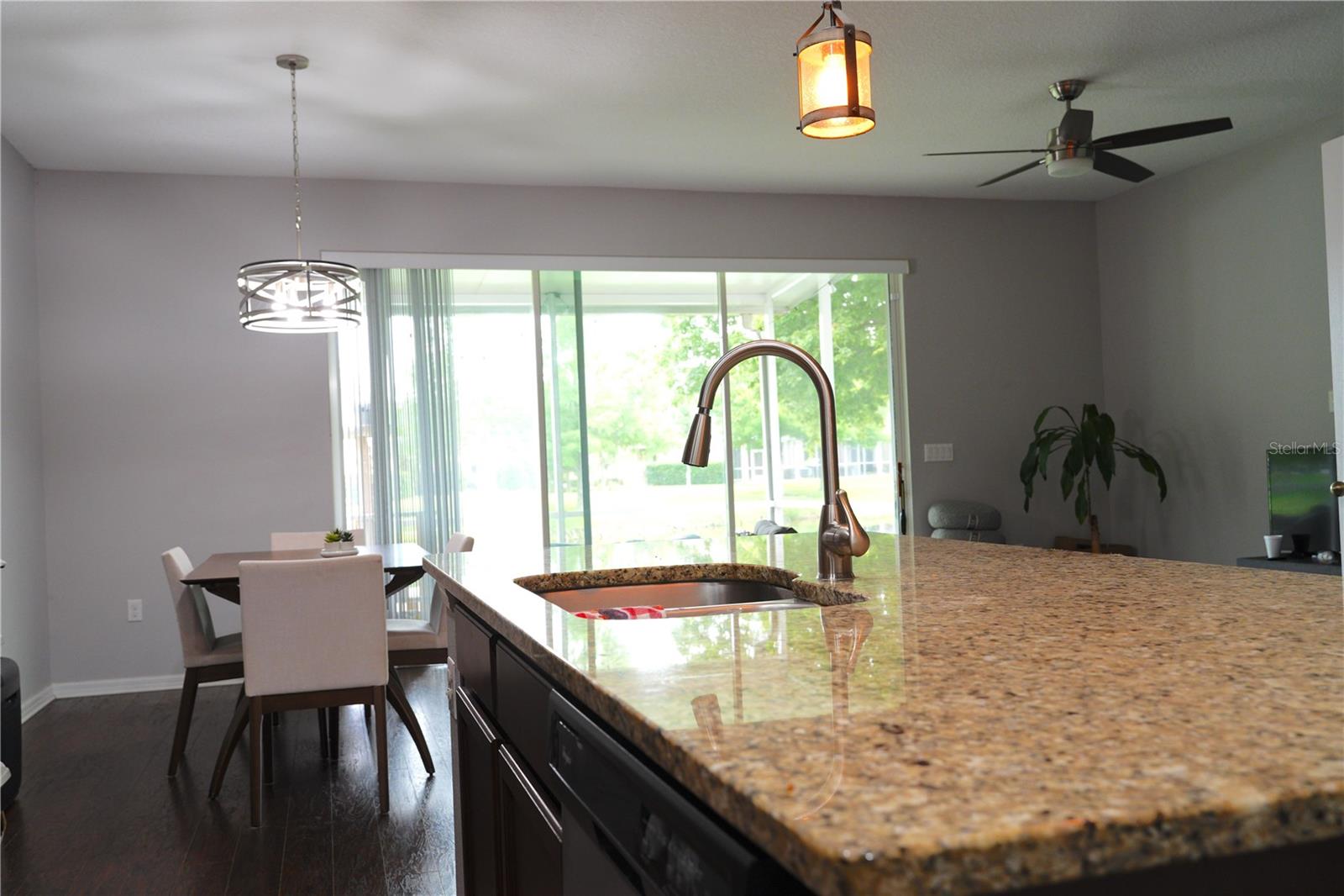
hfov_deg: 58.7
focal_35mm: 32
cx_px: 672
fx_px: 1194
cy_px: 448
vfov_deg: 41.1
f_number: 6.3
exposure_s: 1/40
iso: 1000
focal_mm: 32
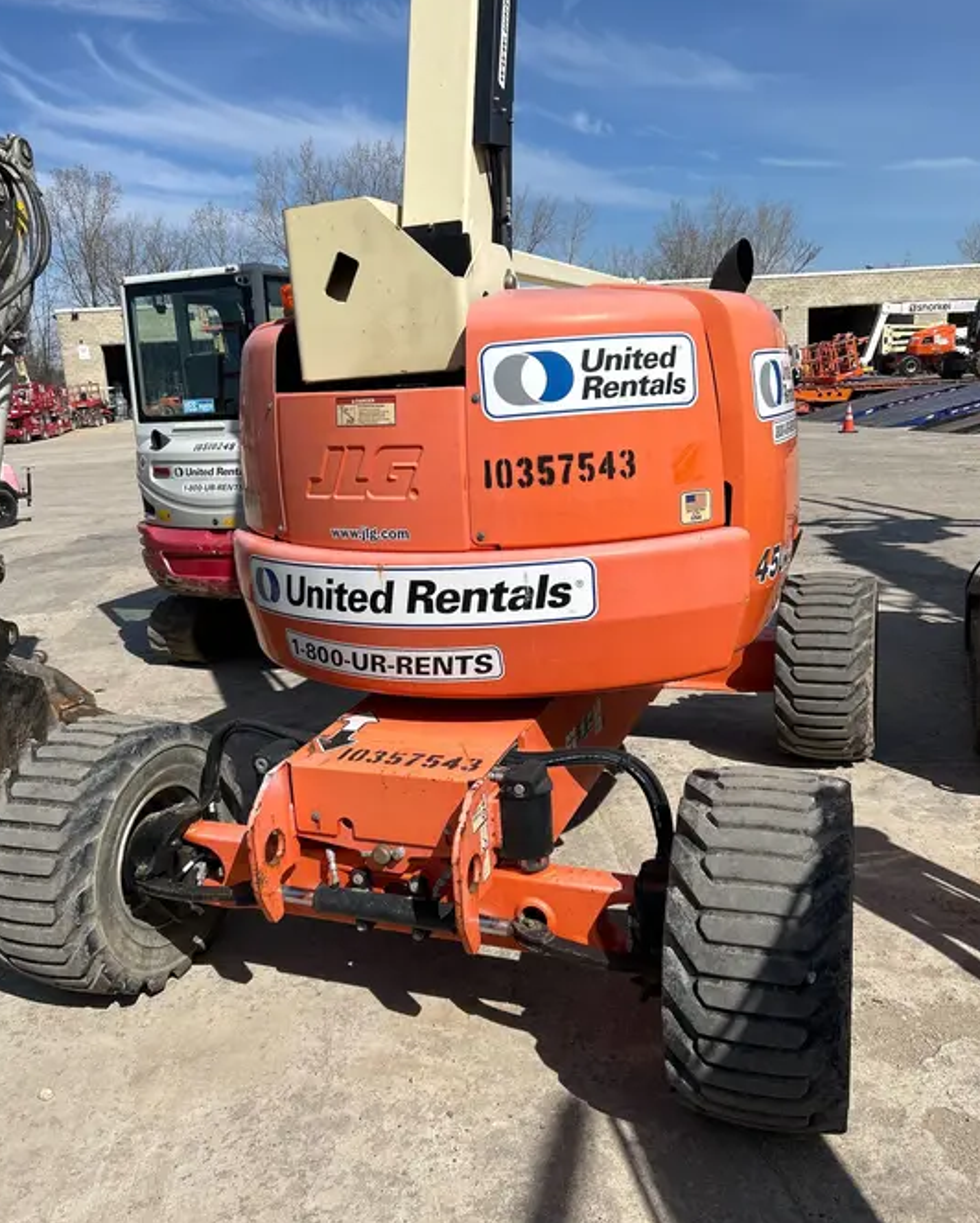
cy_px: 611
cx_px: 490
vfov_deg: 62.2
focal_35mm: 28
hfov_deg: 51.6
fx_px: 1014
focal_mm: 5.7
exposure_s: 1/6993
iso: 50
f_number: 1.5
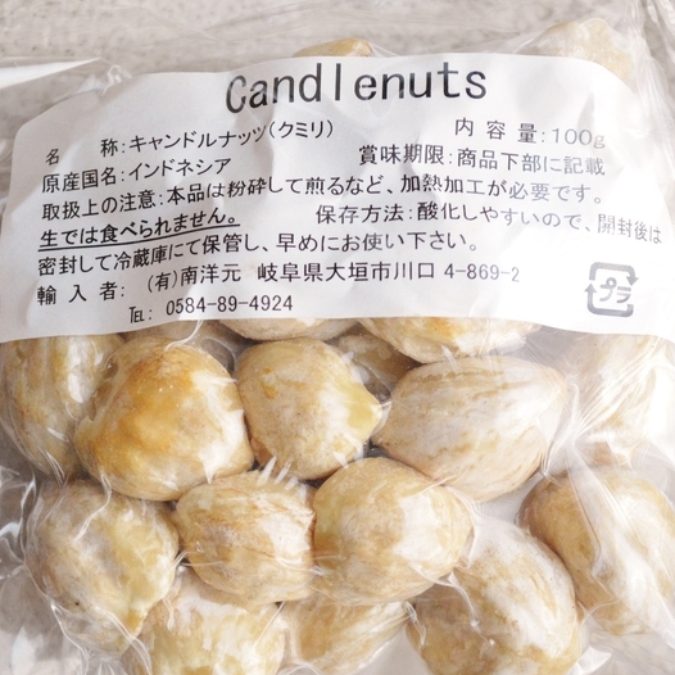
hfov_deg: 18.7
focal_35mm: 93
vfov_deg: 18.7
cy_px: 340
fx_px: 2052
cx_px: 275
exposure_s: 1/40
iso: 3200
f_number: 5.6
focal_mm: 48
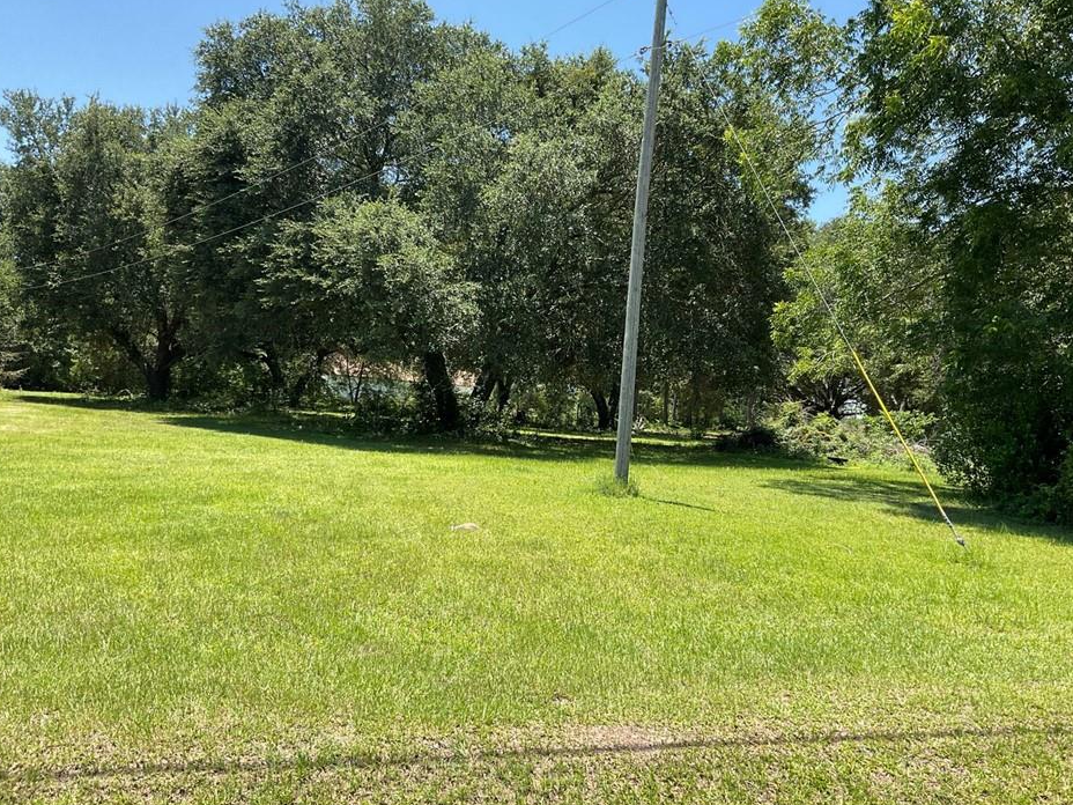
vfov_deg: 44.2
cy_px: 393
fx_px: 992
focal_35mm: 32
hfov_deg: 56.8
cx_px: 557
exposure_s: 1/898
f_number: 1.8
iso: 16
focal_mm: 3
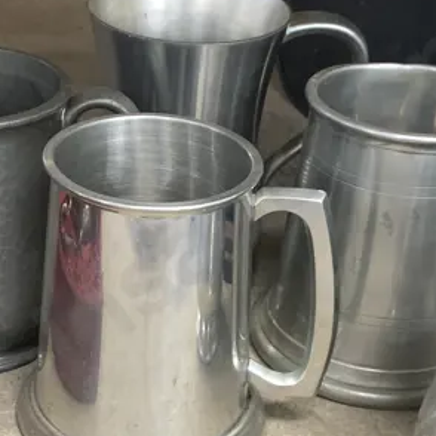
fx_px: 1140
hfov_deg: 21.5
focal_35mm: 80
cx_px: 131
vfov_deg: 21.6
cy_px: 298
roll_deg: -2.2
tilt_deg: -31.4
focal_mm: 4.25
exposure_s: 1/50
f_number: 1.8
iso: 200
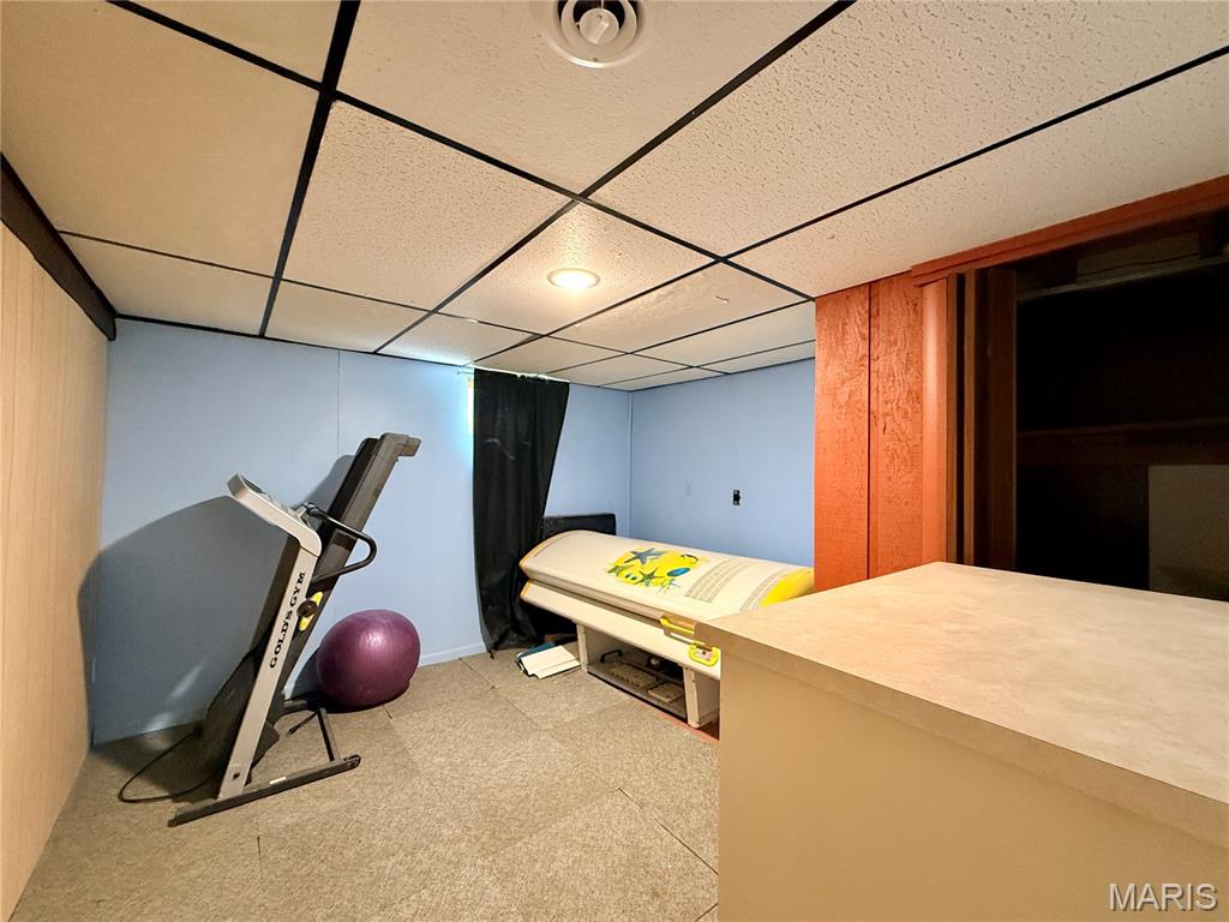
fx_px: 497
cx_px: 614
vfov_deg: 85.7
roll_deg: -0.5
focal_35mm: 14
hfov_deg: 102.1
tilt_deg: +1.3
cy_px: 461
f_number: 2.2
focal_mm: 2.22
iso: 640
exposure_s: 1/60
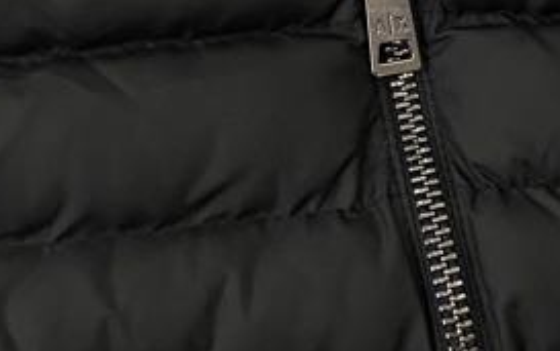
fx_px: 1665
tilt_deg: -70.9
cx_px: 347
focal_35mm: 109
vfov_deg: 10.3
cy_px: -523
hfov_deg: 19.1
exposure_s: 1/50
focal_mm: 4.25
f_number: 1.8
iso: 100
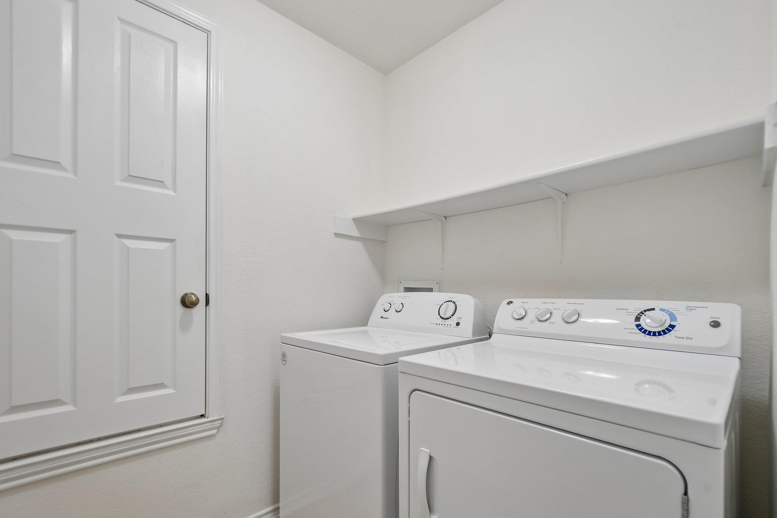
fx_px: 324
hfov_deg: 100.4
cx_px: 388
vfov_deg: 77.3
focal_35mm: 15
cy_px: 259
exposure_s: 1/30
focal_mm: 10
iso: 400
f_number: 8
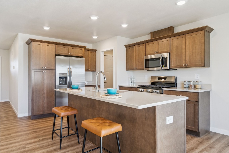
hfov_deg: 76.1
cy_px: 76
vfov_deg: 55.1
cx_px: 114
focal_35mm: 23
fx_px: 146
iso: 800
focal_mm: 23
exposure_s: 1/50
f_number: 8
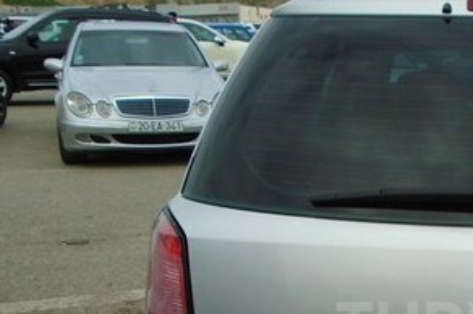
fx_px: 958
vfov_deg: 18.1
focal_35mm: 73
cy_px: 326
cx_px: 502
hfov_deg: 25.9
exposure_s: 1/800
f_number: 3.5
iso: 100
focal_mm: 5.5
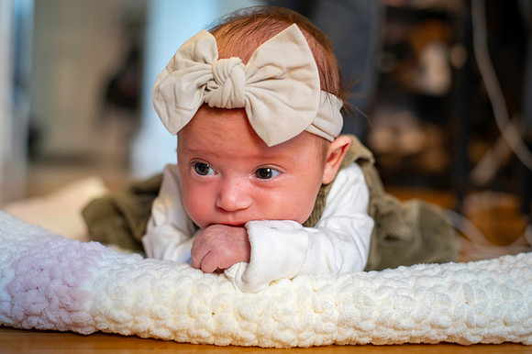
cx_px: 266
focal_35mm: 50
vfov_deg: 27.0
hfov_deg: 39.6
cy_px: 177
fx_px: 738
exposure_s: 1/60
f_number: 3.2
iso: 1000
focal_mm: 50
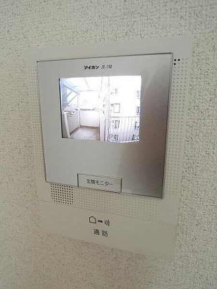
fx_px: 201
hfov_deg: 56.8
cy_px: 144
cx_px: 108
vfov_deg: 71.6
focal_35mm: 24
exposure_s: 1/25
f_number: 2.8
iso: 400
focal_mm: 4.3
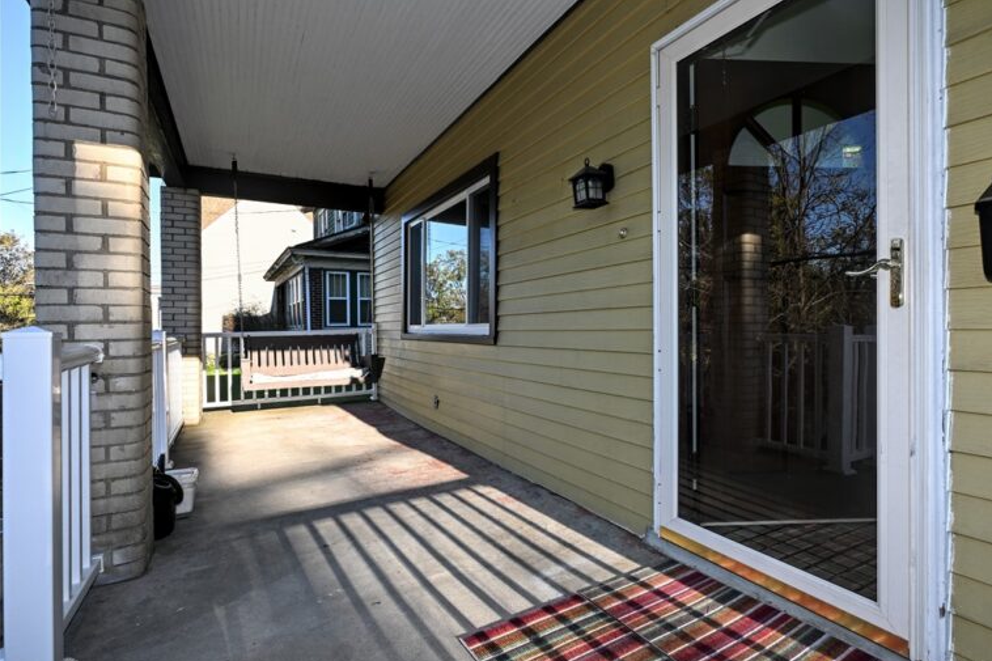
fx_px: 523
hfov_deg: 86.8
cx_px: 522
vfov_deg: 64.5
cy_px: 327
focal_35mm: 19
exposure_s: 1/125
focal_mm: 12
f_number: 5.6
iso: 100
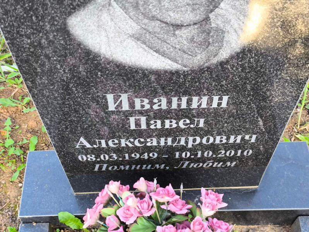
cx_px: 154
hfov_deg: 38.2
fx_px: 447
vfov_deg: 29.1
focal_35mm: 50
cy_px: 116
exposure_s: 1/50
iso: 50
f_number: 1.7
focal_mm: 4.71
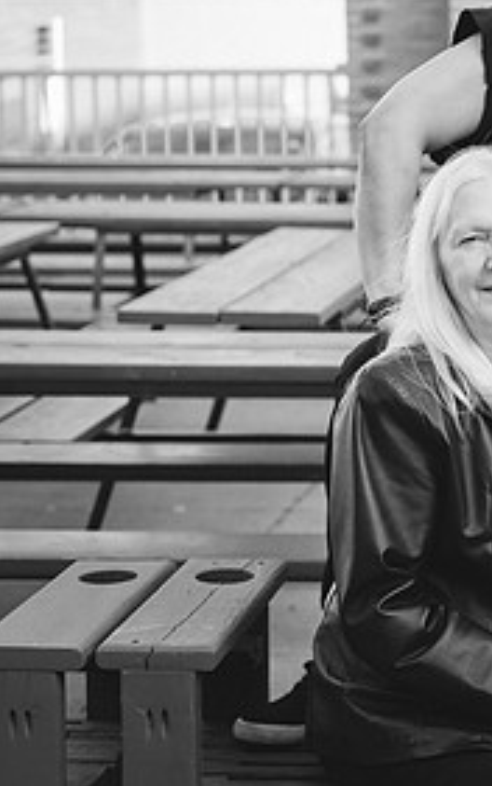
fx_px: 2249
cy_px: 280
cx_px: 800
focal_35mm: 105
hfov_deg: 11.8
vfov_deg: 19.8
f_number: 3.5
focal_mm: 50
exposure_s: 1/320
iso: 250
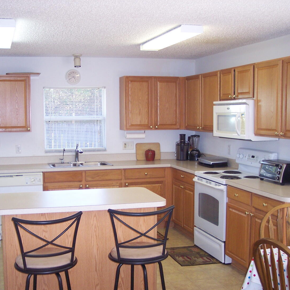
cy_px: 148
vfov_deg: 36.1
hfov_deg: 35.9
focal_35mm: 47
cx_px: 111
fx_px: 445
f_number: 2.8
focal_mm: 8
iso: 140
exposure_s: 1/60
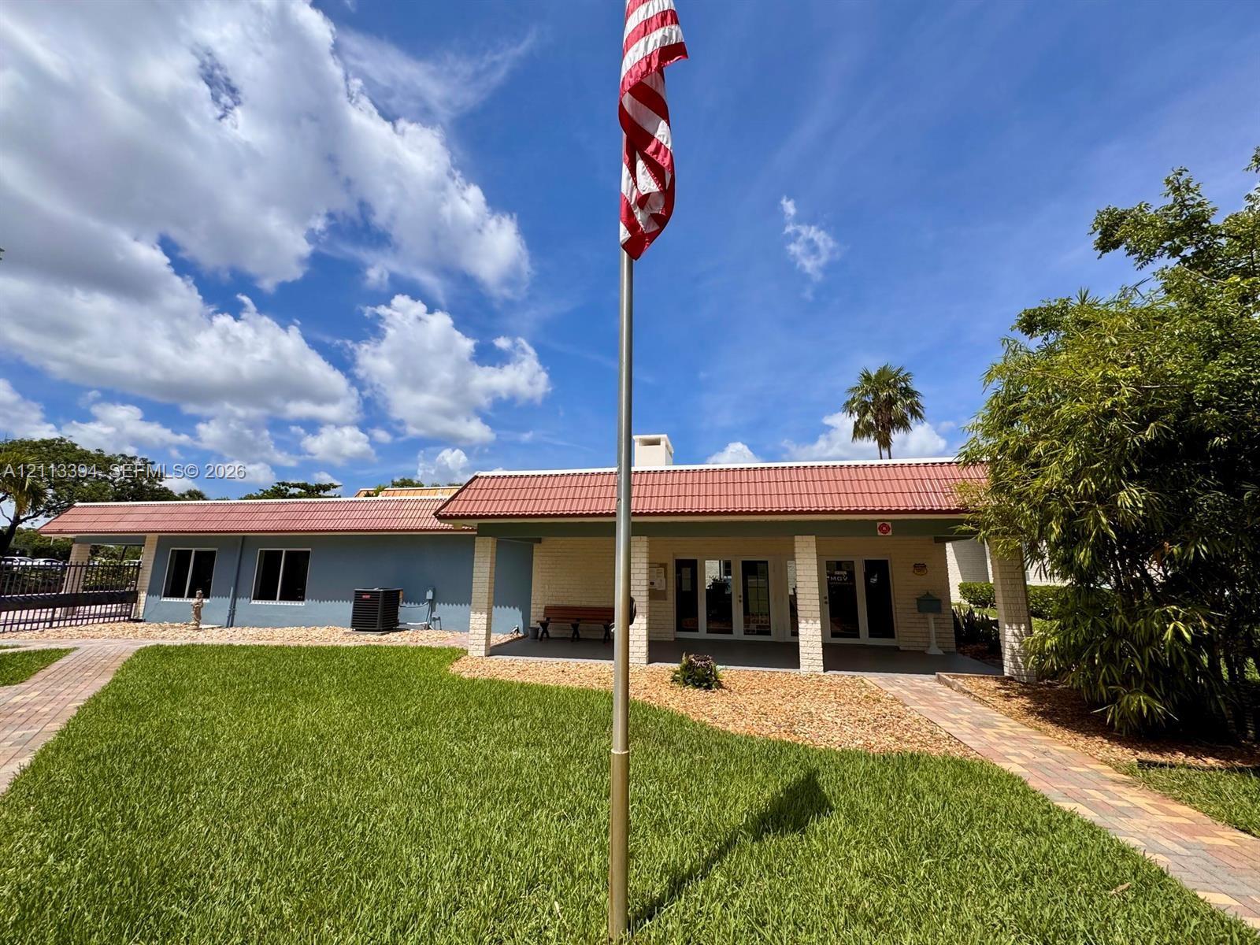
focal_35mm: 14
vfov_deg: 85.7
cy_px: 472
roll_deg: -1.0
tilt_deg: +11.0
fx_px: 510
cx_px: 630
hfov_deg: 102.1
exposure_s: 1/3390
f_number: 2.2
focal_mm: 2.22
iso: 50
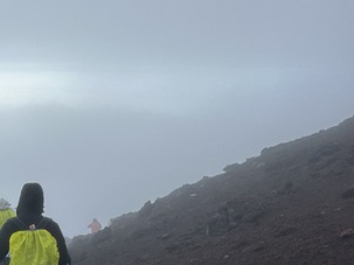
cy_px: 186
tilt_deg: -14.8
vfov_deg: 21.8
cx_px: -85
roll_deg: +1.1
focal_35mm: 67
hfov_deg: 25.6
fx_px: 685
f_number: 1.5
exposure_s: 1/5882
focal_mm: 5.7
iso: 50
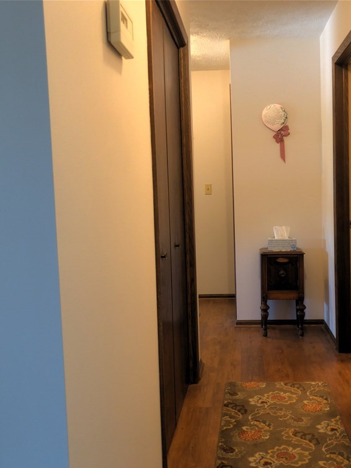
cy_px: 237
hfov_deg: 37.4
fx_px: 514
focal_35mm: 38
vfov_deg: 49.0
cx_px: 228
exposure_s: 1/30
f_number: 1.8
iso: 160
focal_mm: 3.99
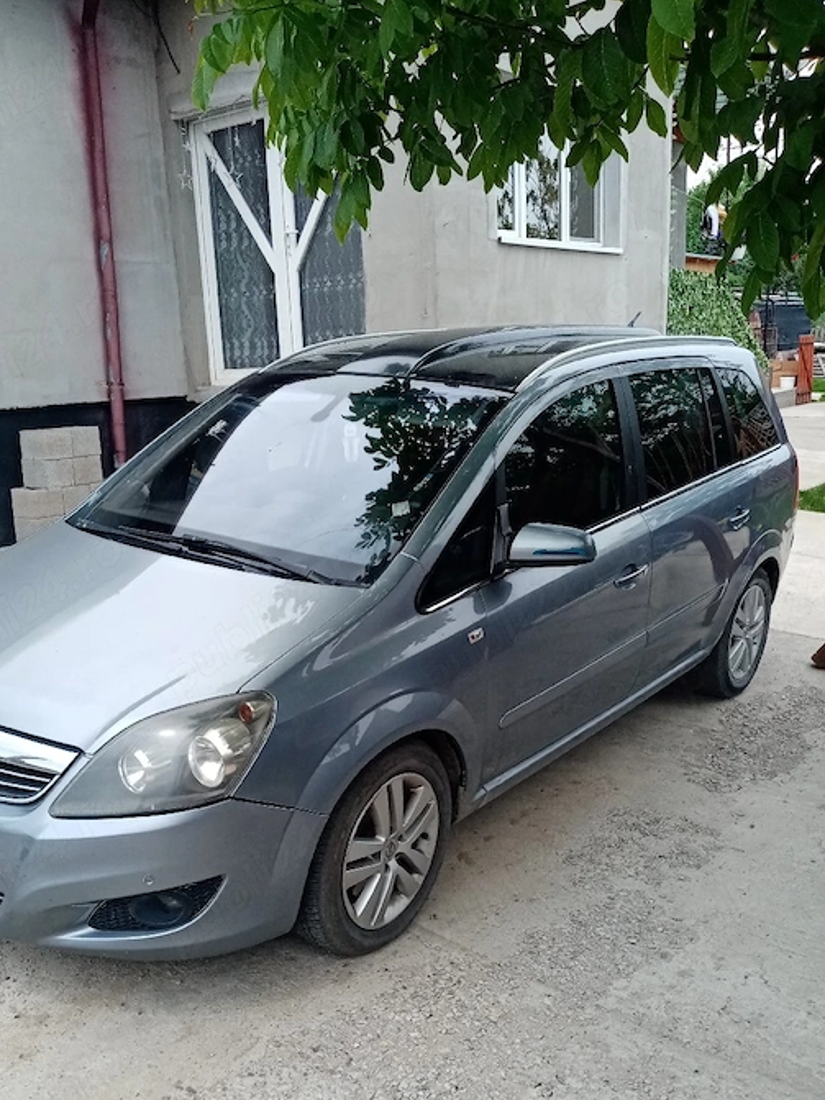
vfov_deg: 57.9
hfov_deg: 45.2
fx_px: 985
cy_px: 654
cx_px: 336
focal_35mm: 31
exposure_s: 1/769
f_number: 1.8
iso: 115
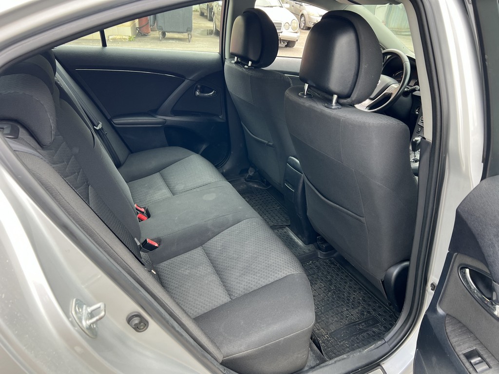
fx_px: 375
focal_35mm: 26
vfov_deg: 53.1
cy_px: 187
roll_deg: -3.4
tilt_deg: -27.2
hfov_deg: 67.3
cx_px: 250
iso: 50
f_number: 1.5
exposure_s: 1/171
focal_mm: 5.7
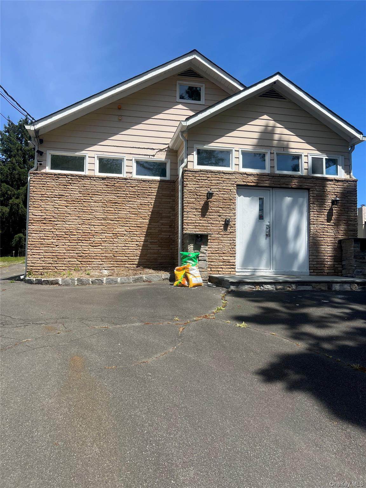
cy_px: 244
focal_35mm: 26
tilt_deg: +4.5
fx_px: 367
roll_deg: +0.2
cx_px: 183
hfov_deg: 53.1
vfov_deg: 67.3
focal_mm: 5.7
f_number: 1.5
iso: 50
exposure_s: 1/4115
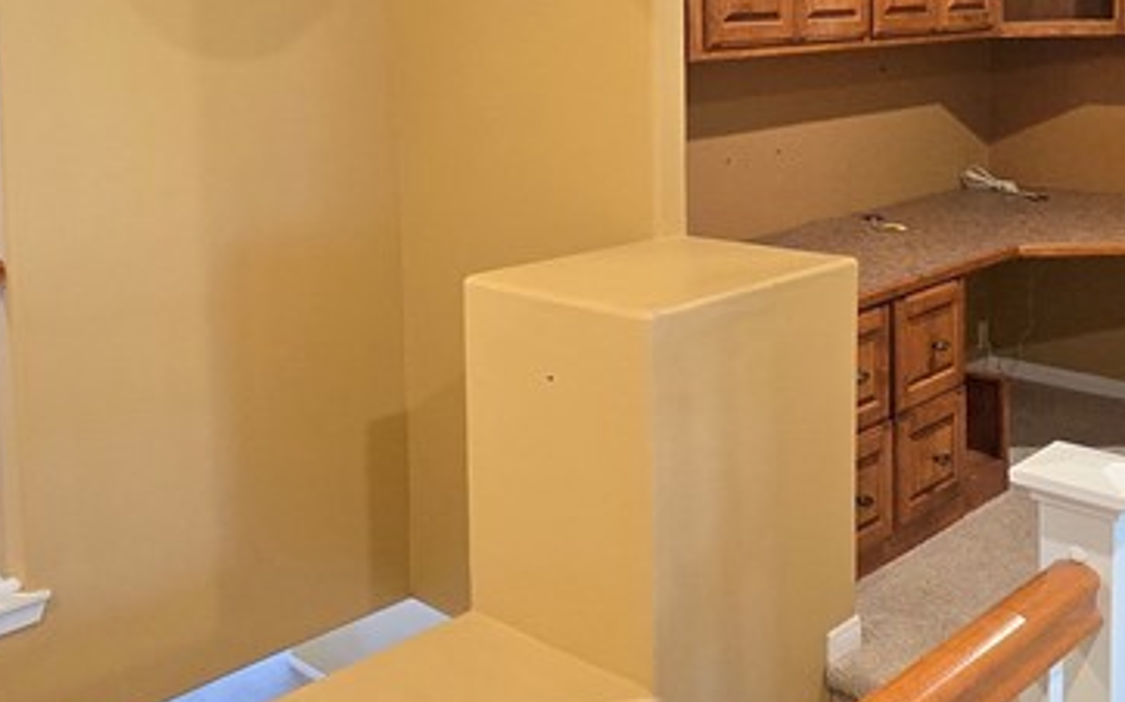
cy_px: 93
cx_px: 454
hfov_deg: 50.1
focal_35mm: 39
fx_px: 1195
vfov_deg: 31.5
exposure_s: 1/60
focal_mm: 2.2
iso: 400
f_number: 2.2
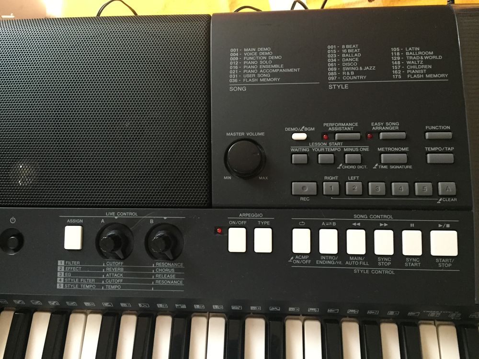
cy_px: 180
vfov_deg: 48.2
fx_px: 401
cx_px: 240
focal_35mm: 29
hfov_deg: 61.7
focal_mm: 4.15
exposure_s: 1/17
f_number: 2.2
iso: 250
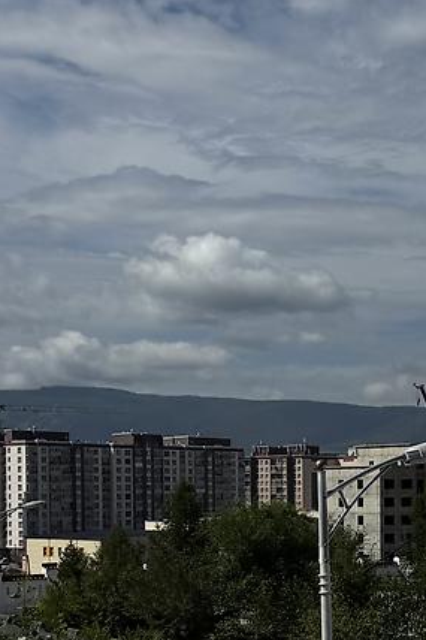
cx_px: 894
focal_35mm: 70
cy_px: 335
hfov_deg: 15.1
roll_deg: +0.4
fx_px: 1243
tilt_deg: +5.6
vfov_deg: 28.8
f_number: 1.78
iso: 64
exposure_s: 1/12346
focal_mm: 6.76
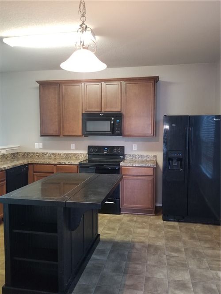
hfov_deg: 53.0
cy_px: 147
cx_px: 110
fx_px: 221
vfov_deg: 67.3
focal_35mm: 26
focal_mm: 4.25
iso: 250
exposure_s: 1/24
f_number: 1.7
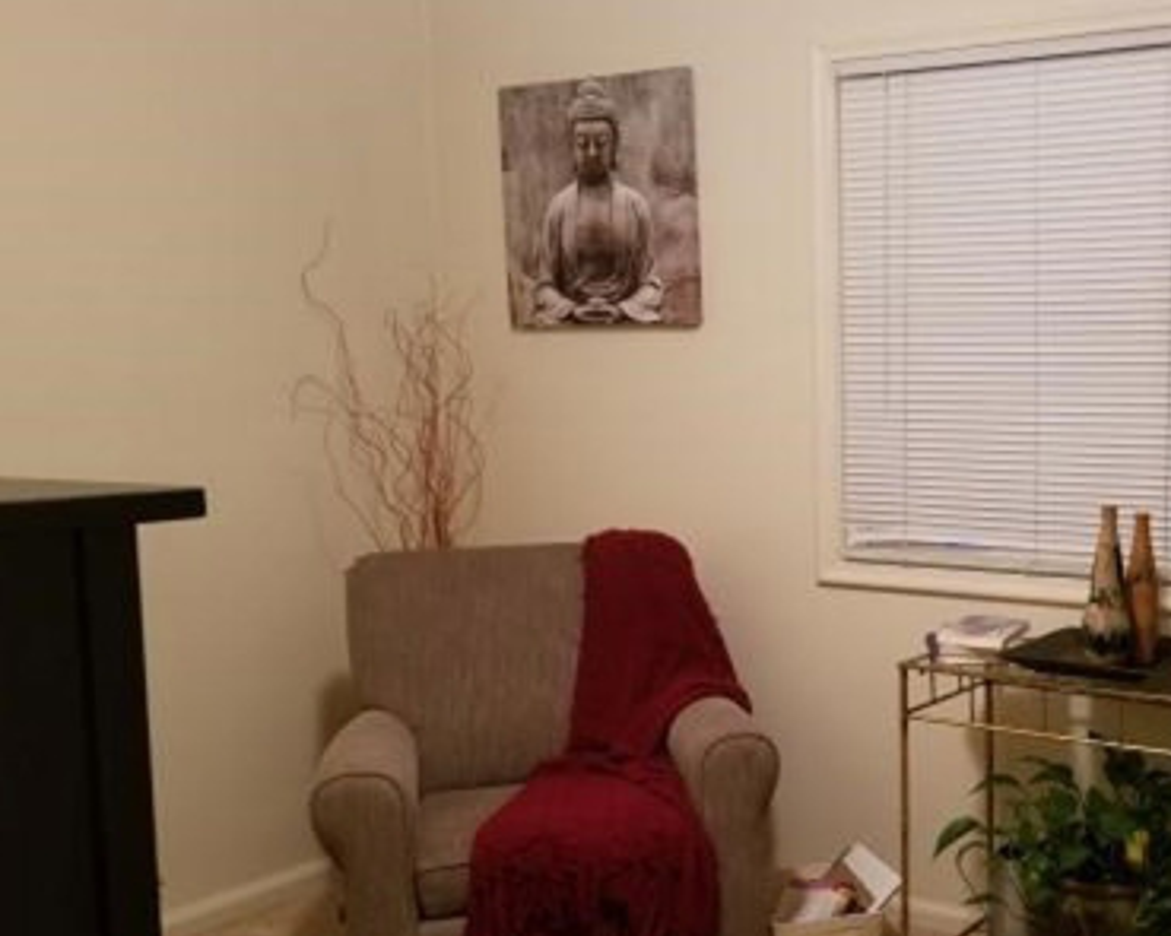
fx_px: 1525
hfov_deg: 40.3
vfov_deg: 34.0
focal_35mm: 44
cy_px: 577
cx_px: 933
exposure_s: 1/10
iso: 200
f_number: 1.7
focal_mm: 4.25
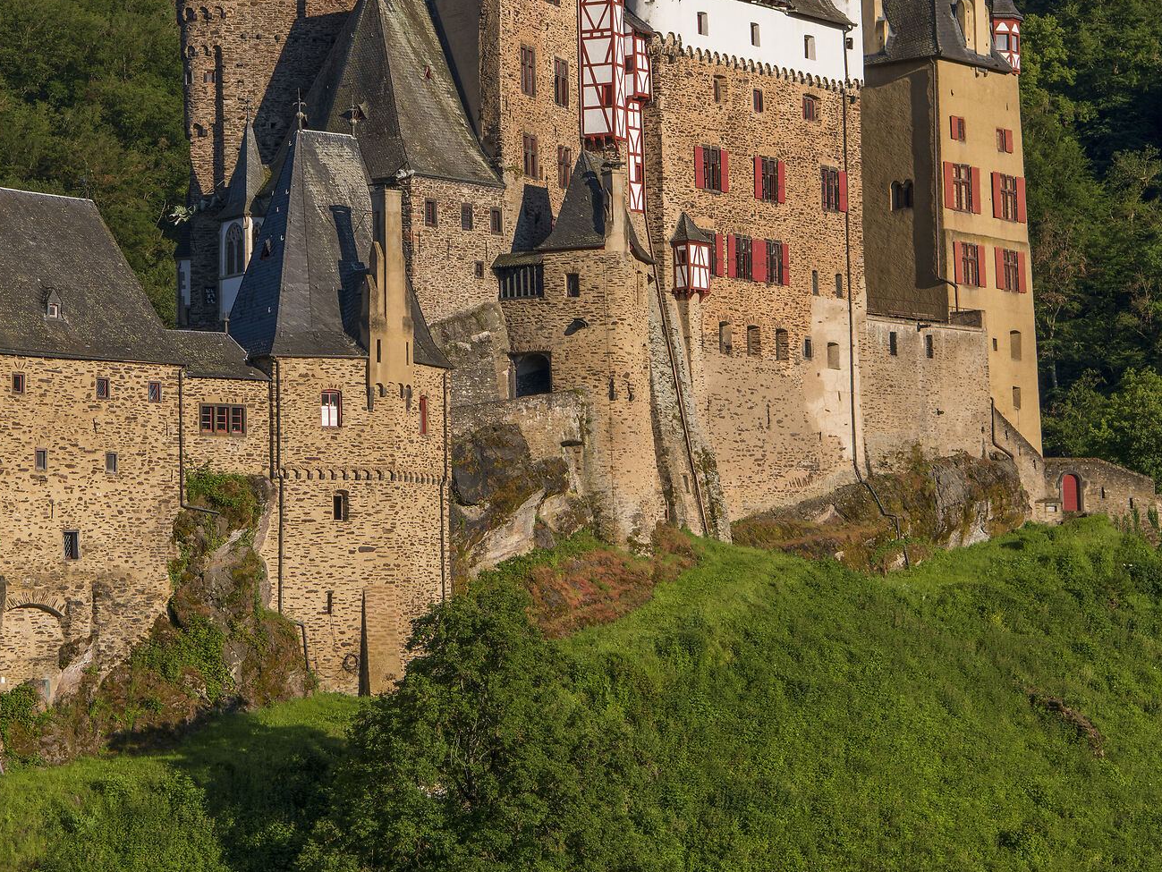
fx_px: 3458
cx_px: 318
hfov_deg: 19.0
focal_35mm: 103
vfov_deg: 14.3
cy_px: 260
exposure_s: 1/400
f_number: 9
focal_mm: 58
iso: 100
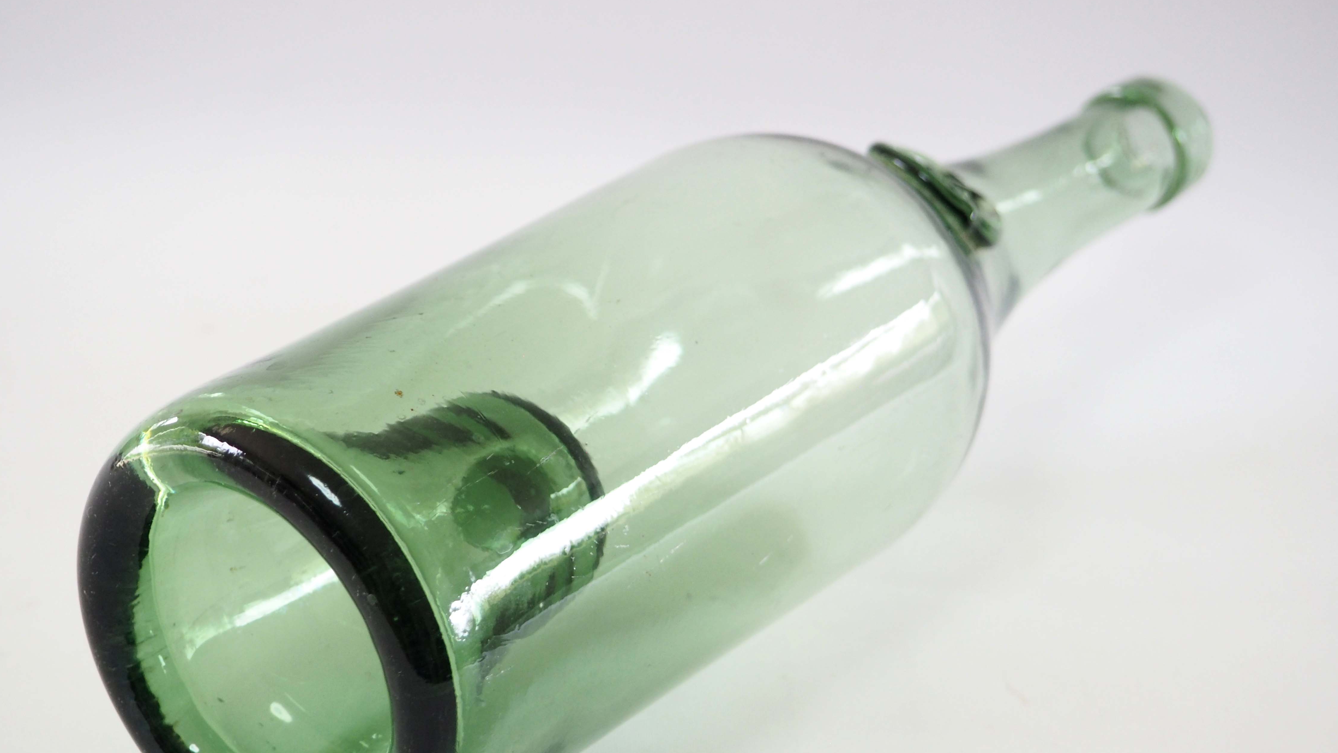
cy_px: 490
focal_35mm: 81
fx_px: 2874
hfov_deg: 26.2
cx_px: 678
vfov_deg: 14.9
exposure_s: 1/80
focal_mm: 36
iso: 1000
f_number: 5.3
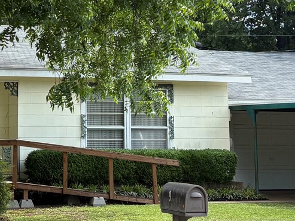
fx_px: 921
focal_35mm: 108
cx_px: 56
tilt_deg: +8.6
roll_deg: +0.1
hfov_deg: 18.0
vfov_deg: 13.5
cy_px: -5
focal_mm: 5.96
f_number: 1.6
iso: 64
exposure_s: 1/1099
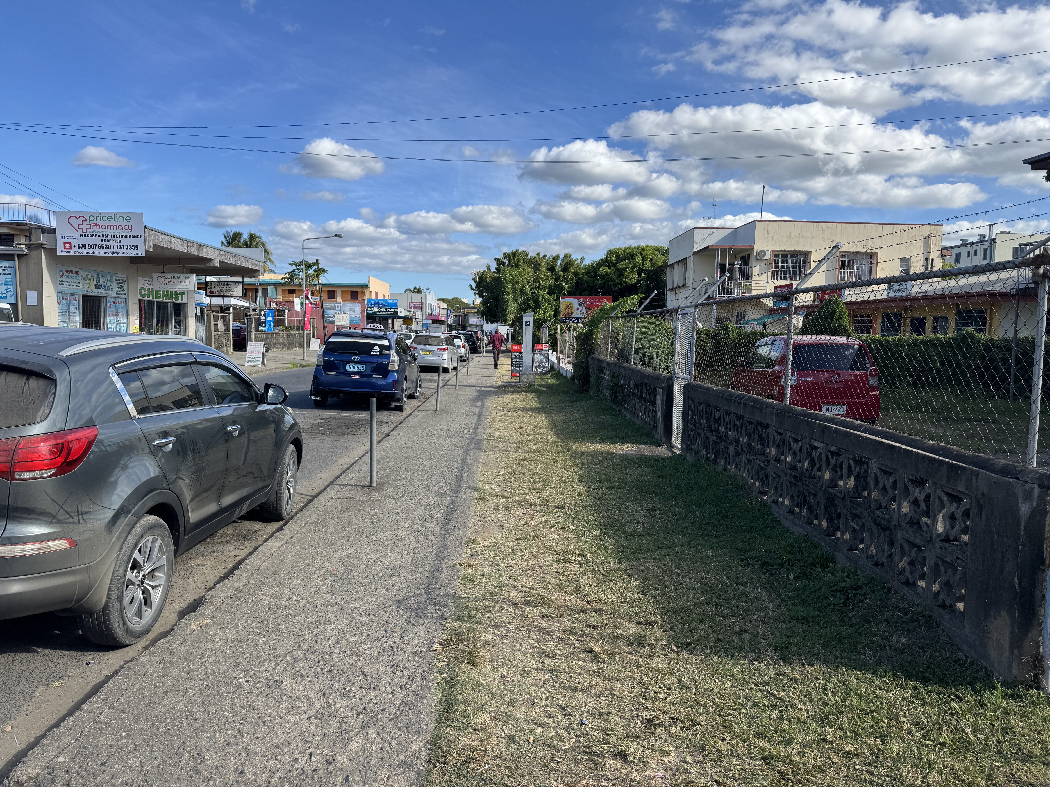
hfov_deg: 71.6
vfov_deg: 56.8
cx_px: 525
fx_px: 728
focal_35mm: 24
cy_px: 394
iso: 80
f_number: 1.78
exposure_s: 1/3096
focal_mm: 6.76
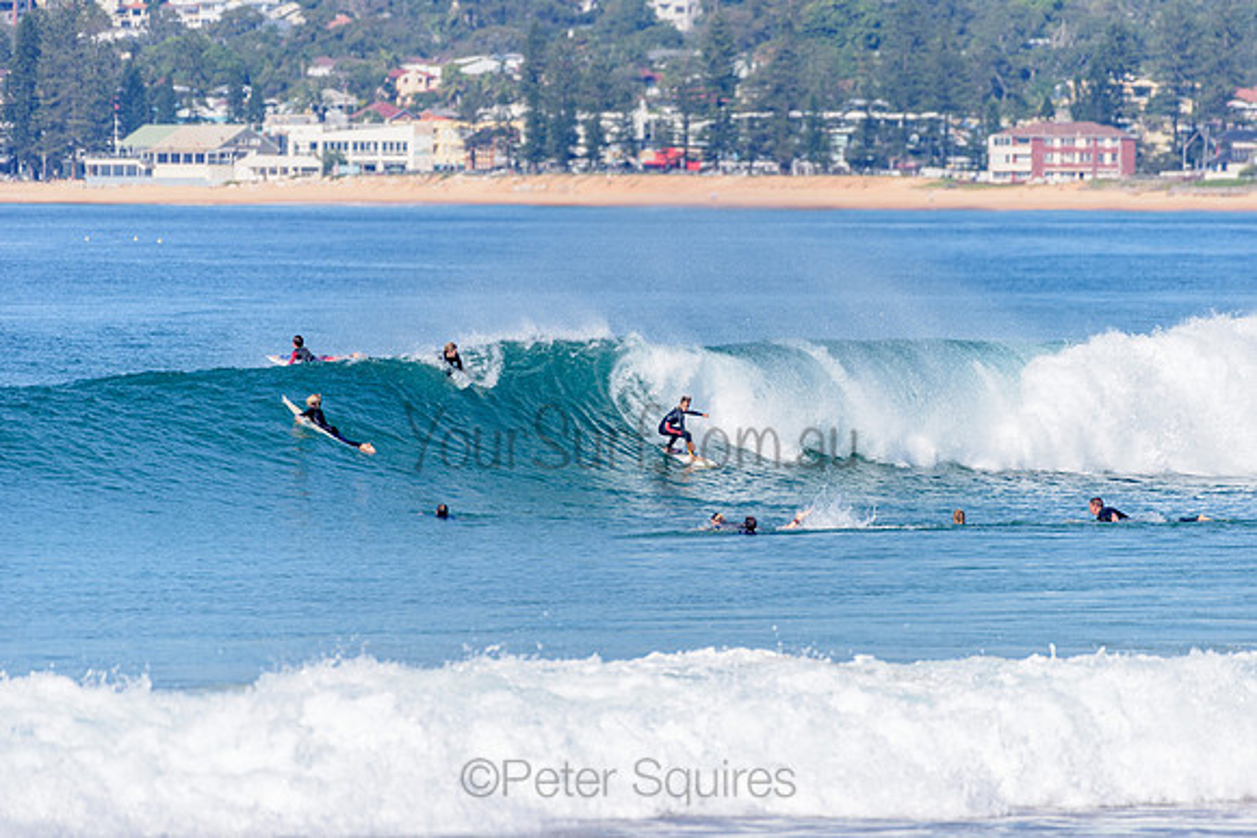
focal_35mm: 500
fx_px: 17462
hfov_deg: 4.1
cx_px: 628
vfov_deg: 2.8
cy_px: 419
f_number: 5.6
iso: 140
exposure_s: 1/2000
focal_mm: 500
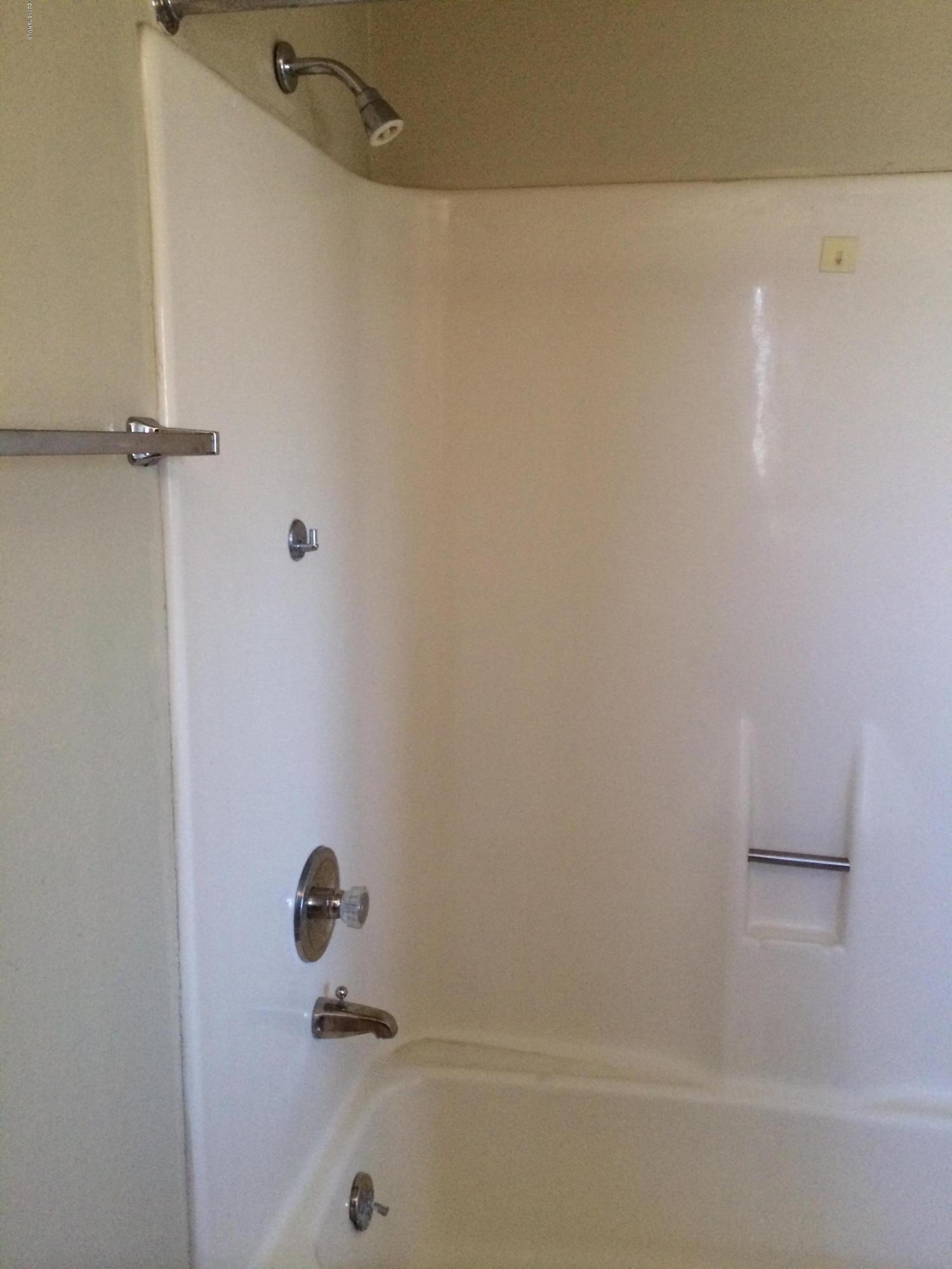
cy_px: 634
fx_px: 1100
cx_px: 476
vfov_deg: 60.0
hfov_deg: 46.8
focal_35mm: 30
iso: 250
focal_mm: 4.12
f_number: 2.2
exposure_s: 1/30
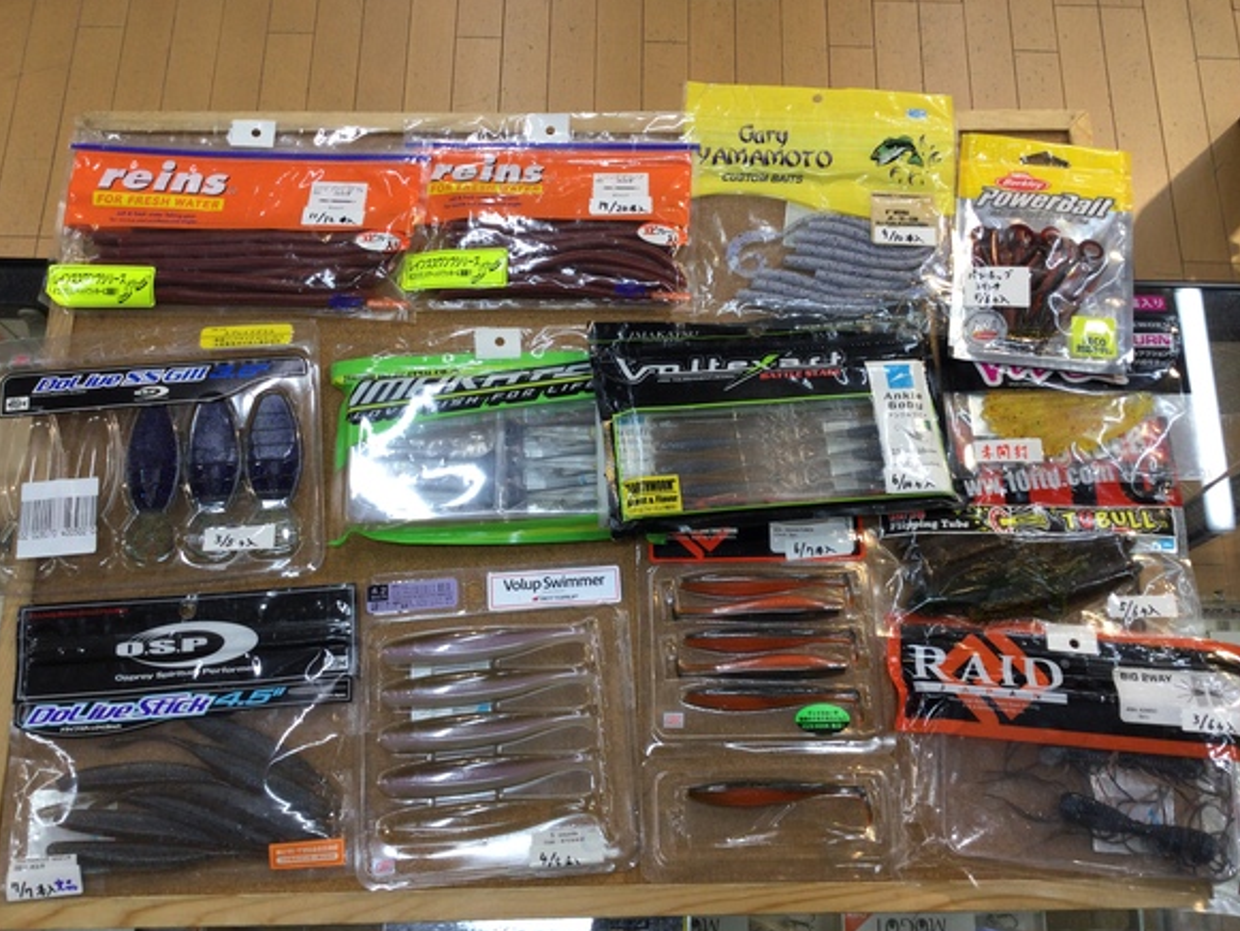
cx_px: 636
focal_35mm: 32
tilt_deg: -72.6
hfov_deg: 56.8
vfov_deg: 44.2
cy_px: 466
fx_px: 1147
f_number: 2.4
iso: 32
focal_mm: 3.3
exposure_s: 1/60
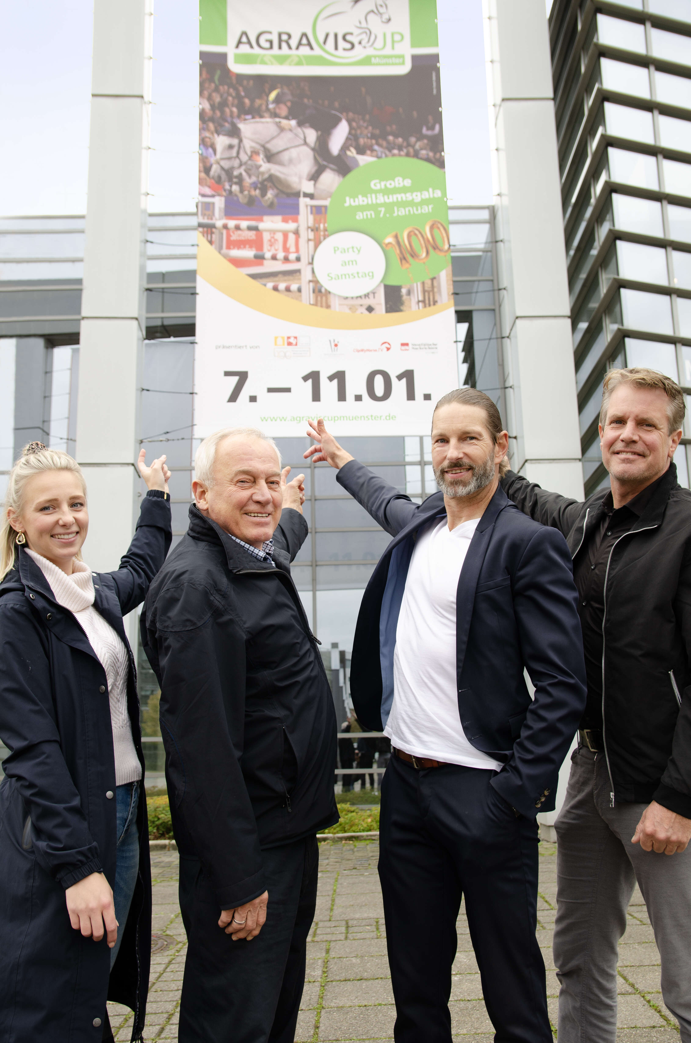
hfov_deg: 36.7
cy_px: 522
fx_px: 1041
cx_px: 346
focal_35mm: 36
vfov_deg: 53.2
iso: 100
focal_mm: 24
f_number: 4
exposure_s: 1/125
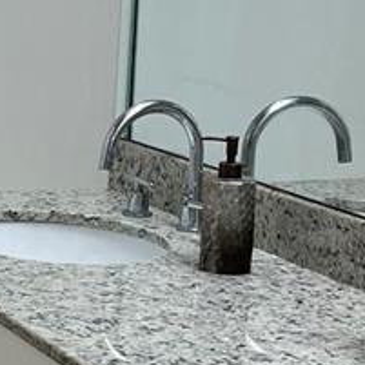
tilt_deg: -13.3
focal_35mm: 137
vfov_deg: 12.7
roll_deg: -2.9
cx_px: -354
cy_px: 158
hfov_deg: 11.5
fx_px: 1634
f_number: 1.6
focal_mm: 4.2
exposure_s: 1/120
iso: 50
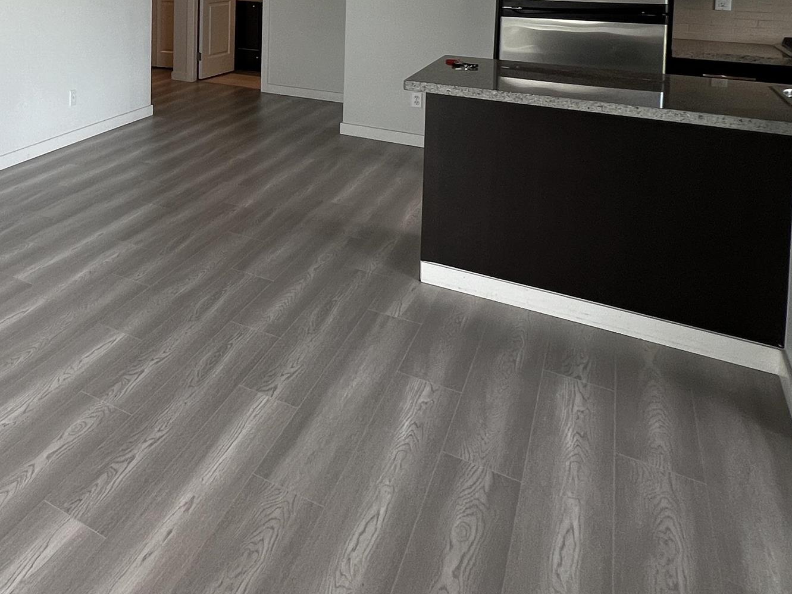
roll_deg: +0.3
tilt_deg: -1.4
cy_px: -22
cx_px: 10
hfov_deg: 49.5
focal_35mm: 30
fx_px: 686
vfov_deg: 40.1
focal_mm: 1.57
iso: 80
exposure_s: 1/120
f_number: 1.8
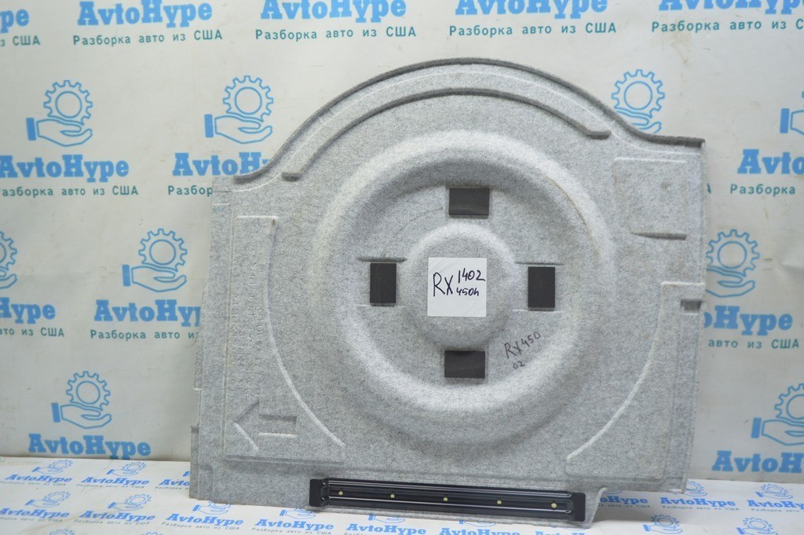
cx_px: 402
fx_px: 669
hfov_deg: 62.0
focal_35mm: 30
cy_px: 268
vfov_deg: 43.5
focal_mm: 20
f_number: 3.8
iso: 400
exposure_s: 1/40
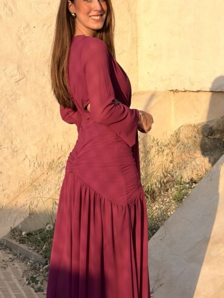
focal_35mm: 84
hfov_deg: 17.6
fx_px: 725
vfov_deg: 23.2
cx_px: 114
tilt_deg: -6.9
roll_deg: -0.6
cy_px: 184
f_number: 1.6
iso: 40
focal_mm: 5.96
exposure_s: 1/1957
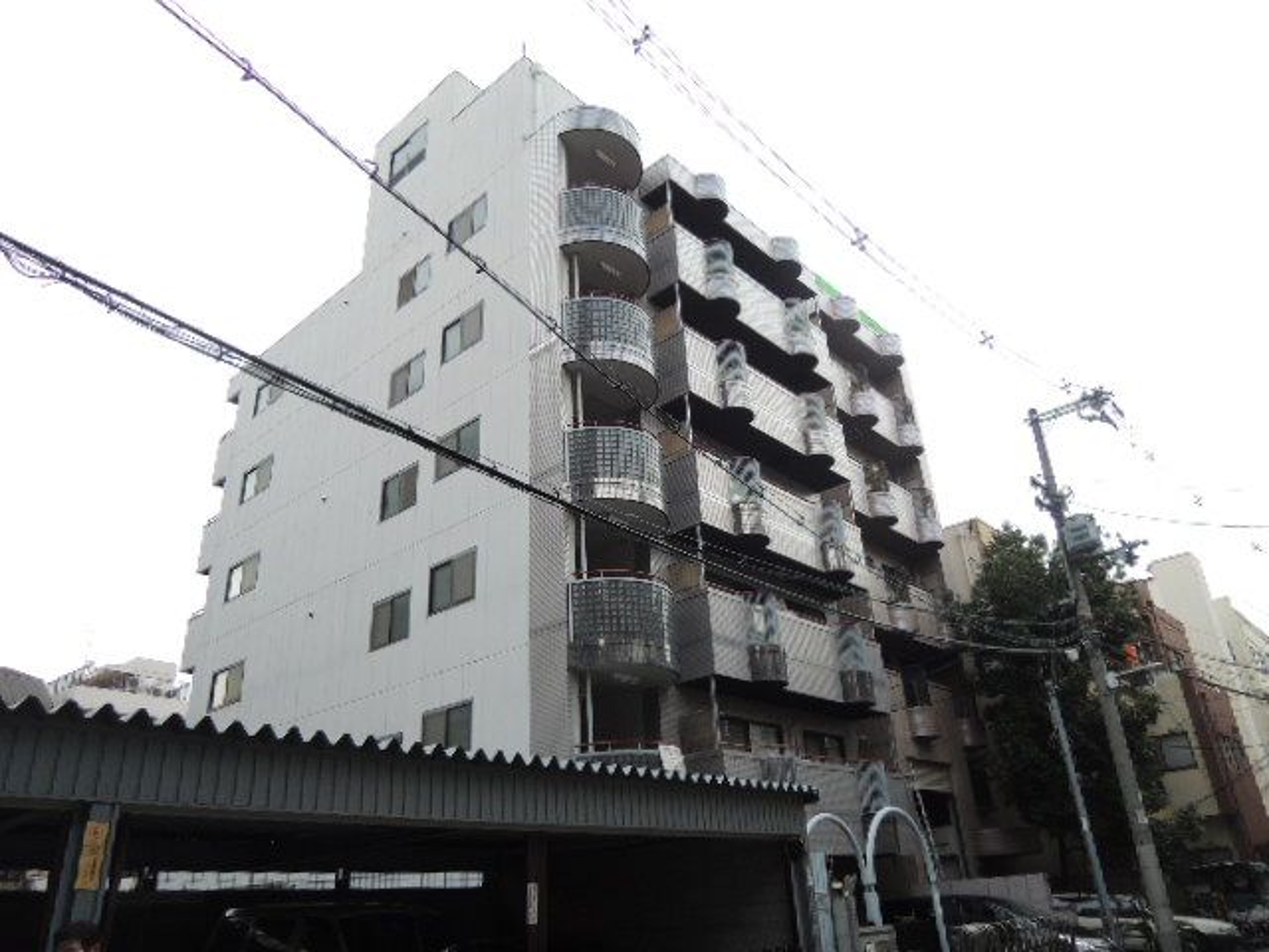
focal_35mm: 24
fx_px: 880
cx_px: 634
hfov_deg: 71.6
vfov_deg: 56.8
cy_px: 476
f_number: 2.2
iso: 100
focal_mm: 4.3
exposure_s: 1/500
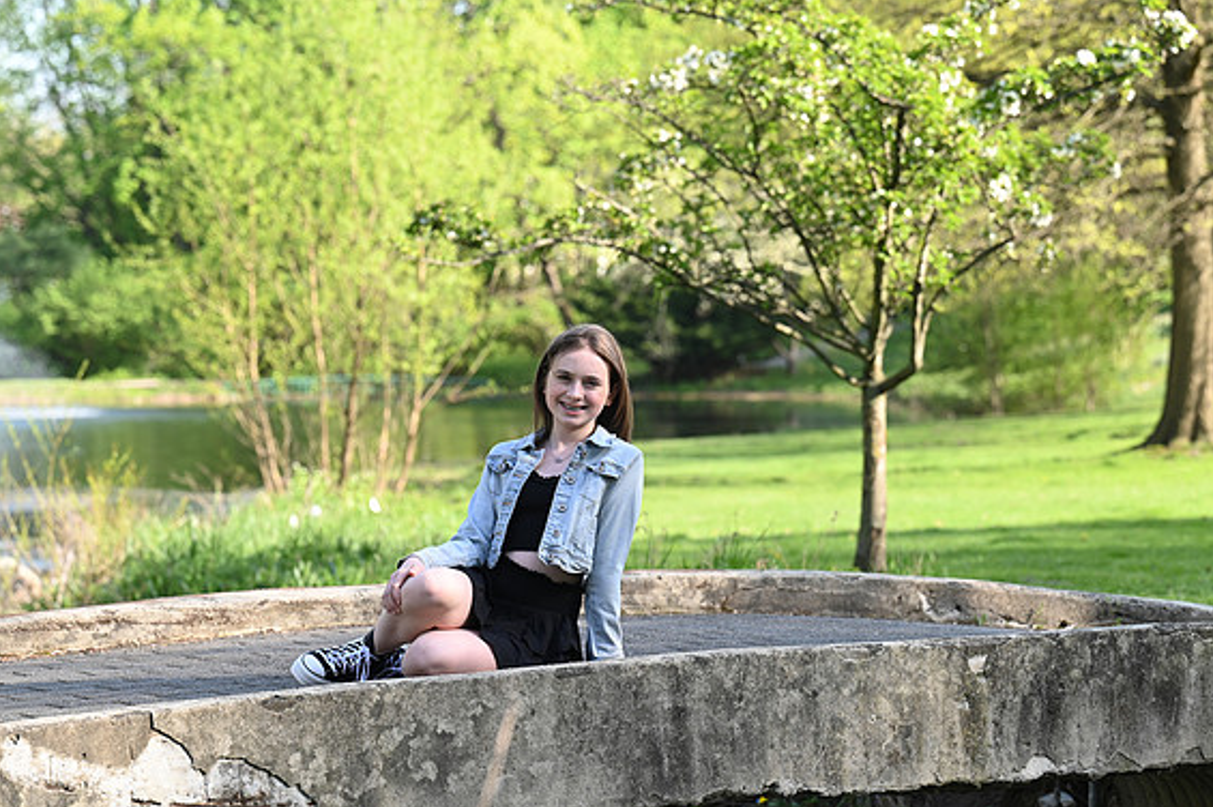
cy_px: 410
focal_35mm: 113
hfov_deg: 18.1
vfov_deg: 12.1
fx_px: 3805
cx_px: 601
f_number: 5
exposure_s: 1/200
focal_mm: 110
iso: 160
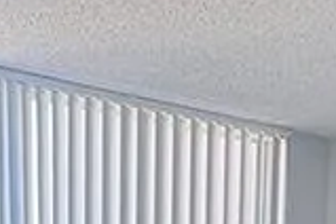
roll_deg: -2.8
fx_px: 1027
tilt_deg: -8.7
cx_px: 319
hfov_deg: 18.2
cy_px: 552
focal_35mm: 110
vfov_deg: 10.6
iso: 80
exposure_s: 1/99
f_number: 2.2
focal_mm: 2.22
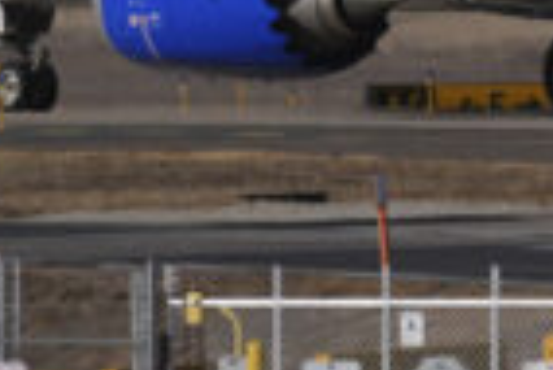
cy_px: -421
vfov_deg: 0.5
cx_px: 734
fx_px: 39856
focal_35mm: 2592
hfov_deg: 0.8
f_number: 4
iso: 200
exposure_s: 1/5000
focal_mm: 600
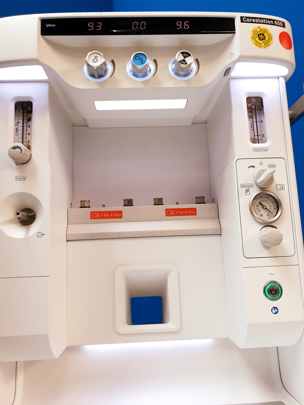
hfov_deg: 53.1
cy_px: 202
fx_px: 304
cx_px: 152
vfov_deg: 67.3
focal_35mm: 26
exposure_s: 1/50
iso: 160
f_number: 2.4
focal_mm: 4.3
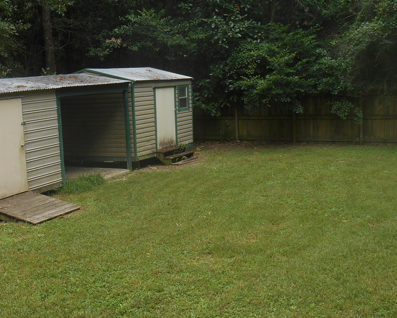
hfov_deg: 38.3
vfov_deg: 31.4
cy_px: 132
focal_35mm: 48
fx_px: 564
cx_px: 132
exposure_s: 1/160
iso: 80
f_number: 3.4
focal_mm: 4.7
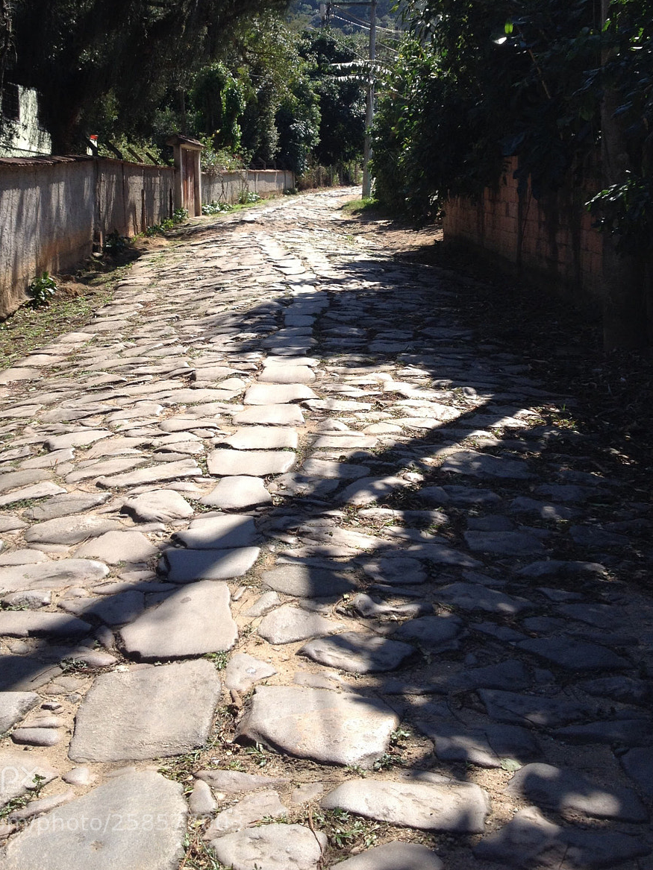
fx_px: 1208
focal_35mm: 48
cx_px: 301
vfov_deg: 39.2
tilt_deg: -2.6
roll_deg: +1.2
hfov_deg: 30.2
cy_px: 285
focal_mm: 4.28
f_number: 2.4
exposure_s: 1/876
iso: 50
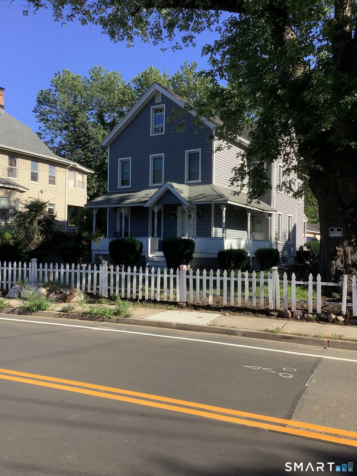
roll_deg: -0.8
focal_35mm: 31
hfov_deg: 45.4
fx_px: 426
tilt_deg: +0.5
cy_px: 238
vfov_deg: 58.4
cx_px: 178
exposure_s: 1/586
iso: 25
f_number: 2.4
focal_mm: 3.3
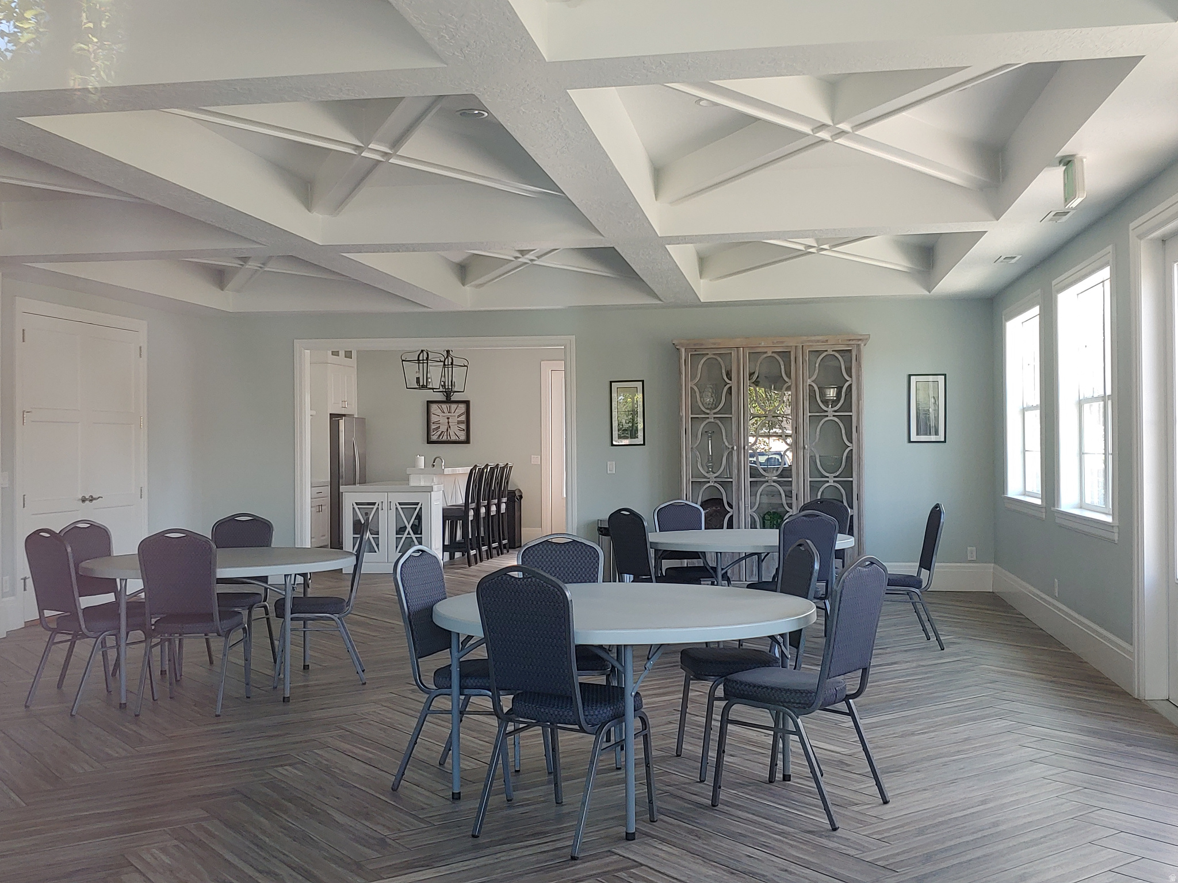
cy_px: 442
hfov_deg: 52.6
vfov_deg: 40.7
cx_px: 589
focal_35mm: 35
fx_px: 1191
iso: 50
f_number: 1.5
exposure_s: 1/60
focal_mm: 4.23
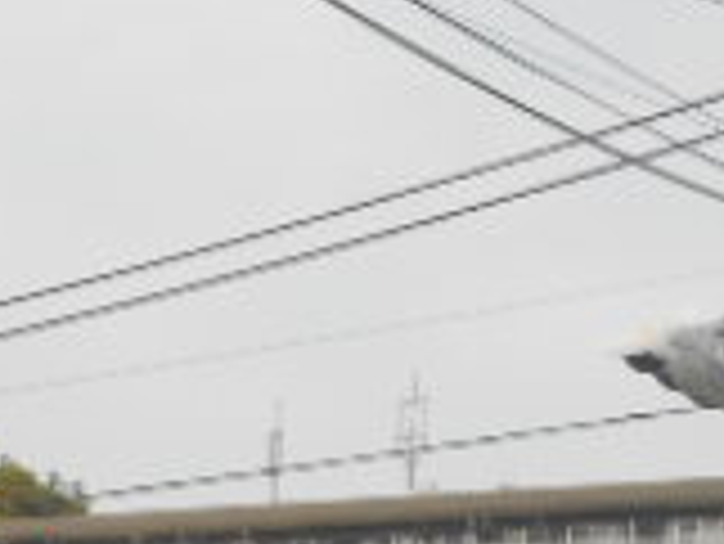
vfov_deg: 10.1
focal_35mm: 139
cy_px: 994
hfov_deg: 14.2
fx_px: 2909
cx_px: 441
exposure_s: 1/800
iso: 80
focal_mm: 6.3
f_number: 3.7
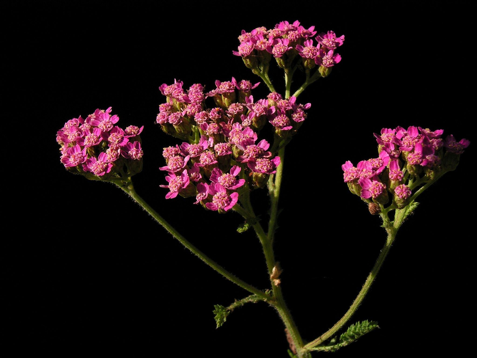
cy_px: 179
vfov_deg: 26.6
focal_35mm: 55
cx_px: 238
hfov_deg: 34.9
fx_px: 758
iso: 100
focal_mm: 9.2
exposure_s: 1/200
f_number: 8
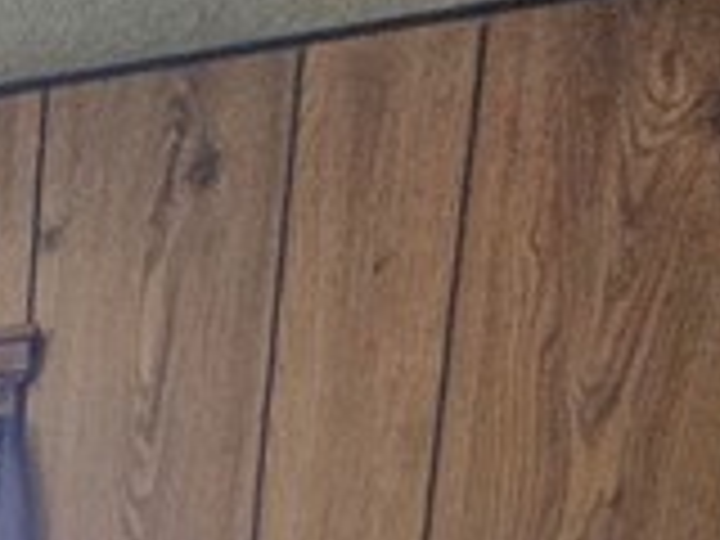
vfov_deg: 12.0
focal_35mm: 83
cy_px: 1480
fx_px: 1726
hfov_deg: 19.4
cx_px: -464
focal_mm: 2.2
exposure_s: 1/30
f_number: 2.2
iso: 640
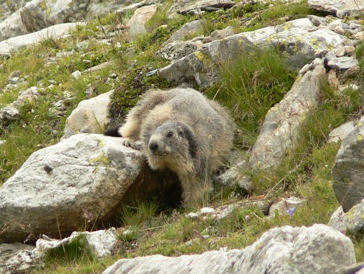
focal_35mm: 432
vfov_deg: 3.5
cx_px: 182
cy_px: 137
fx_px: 4549
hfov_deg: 4.6
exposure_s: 1/400
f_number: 3.3
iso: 100
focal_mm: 72
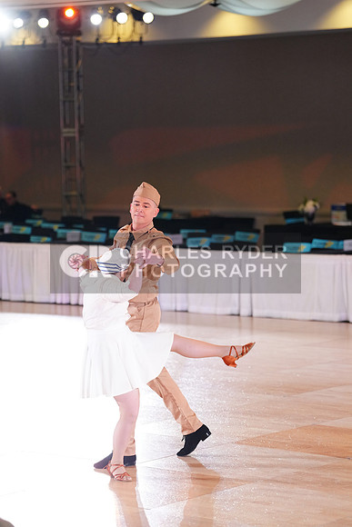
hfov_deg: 11.2
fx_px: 1803
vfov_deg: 16.6
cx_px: 176
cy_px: 264
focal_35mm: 123
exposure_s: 1/500
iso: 2500
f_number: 2.8
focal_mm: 123
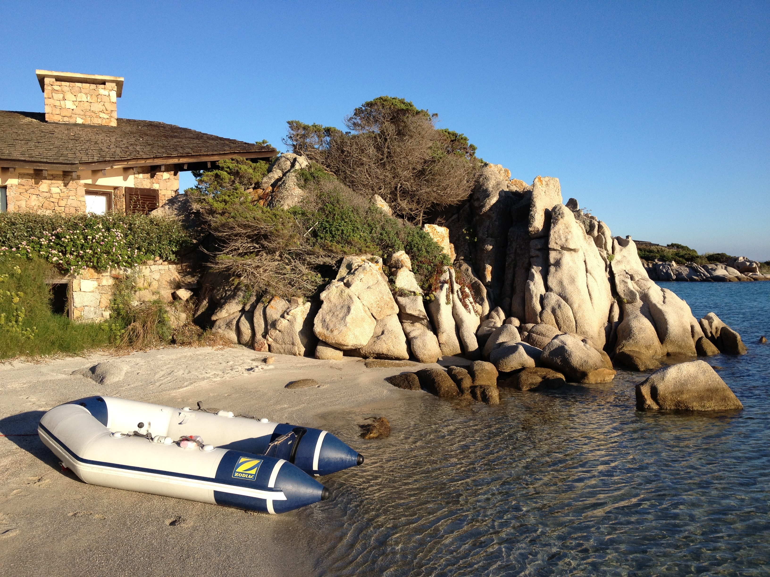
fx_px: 779
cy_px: 288
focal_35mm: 35
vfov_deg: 40.7
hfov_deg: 52.6
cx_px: 385
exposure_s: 1/1175
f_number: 2.4
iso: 64
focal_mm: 4.28
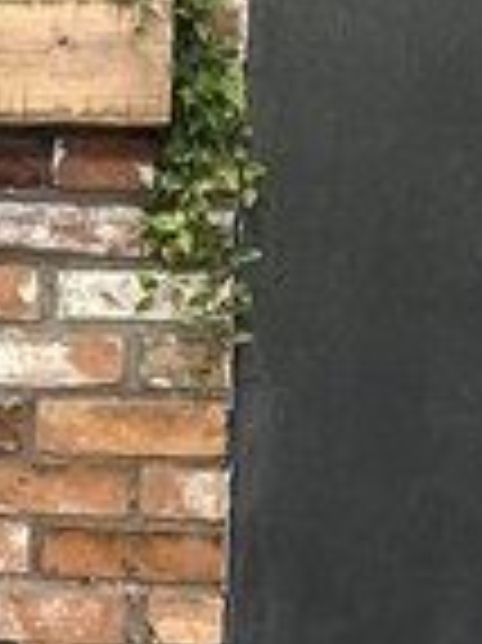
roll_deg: +0.7
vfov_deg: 14.1
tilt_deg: -5.6
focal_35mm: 140
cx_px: -396
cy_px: 180
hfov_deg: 10.0
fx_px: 2603
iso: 500
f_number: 1.5
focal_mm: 5.7
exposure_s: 1/60
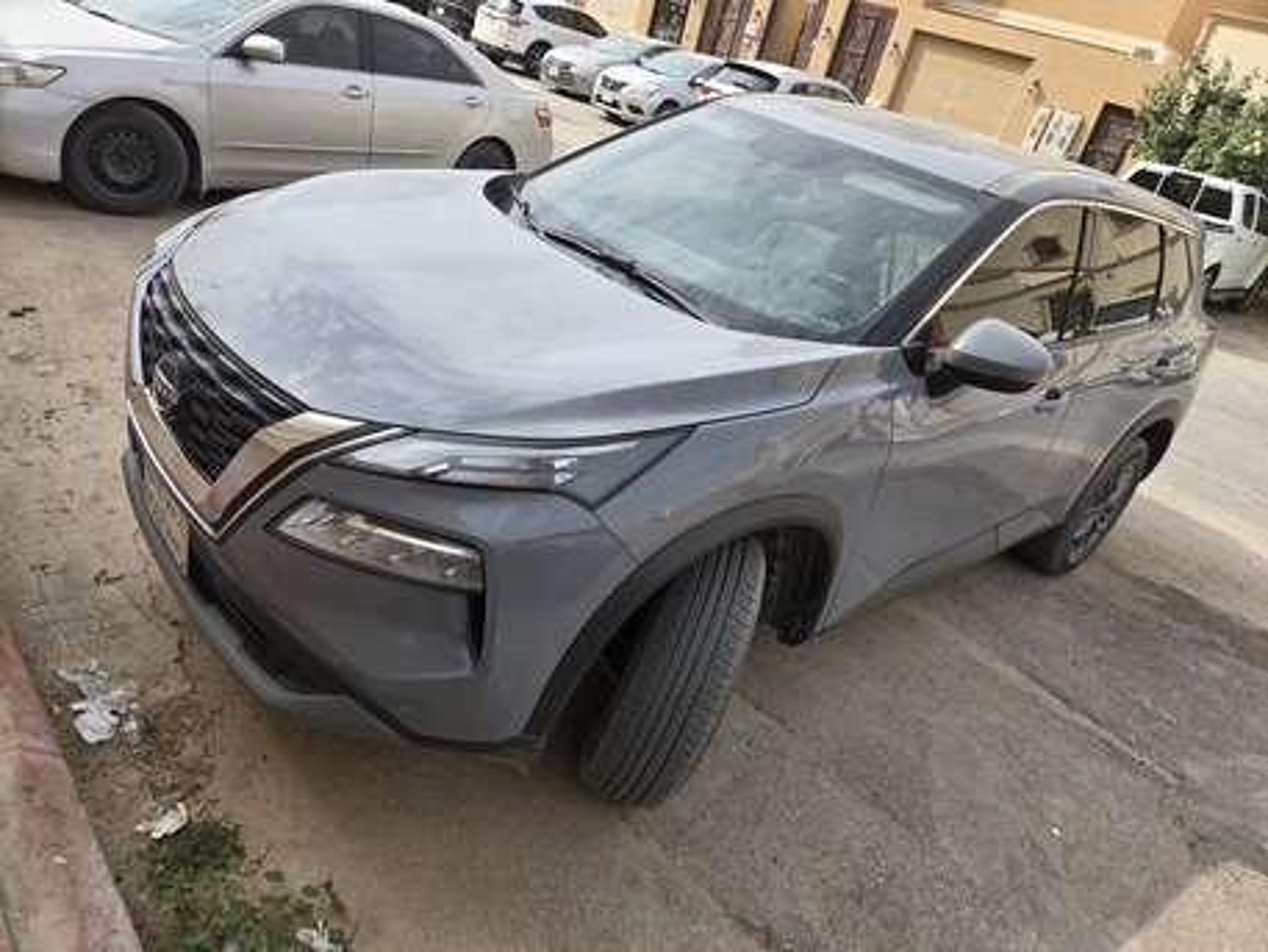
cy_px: 476
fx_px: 843
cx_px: 634
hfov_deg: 73.9
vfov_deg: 58.9
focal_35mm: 23
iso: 64
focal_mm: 5.4
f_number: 1.8
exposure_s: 1/2921
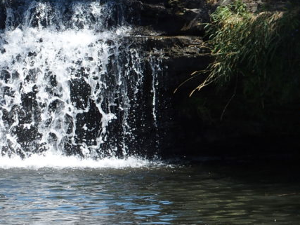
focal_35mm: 436
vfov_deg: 3.4
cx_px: -50
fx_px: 3782
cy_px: 154
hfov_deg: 4.5
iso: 100
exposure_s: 1/640
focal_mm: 38.6
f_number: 3.5
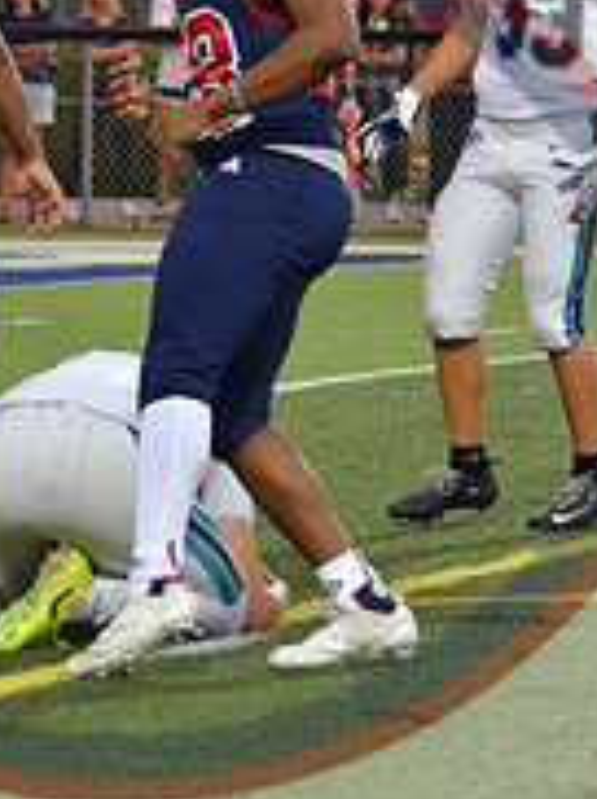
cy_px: 329
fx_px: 9104
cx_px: 101
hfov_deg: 3.8
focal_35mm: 395
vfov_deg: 5.0
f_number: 4.5
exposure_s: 1/500
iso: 2800
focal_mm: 86
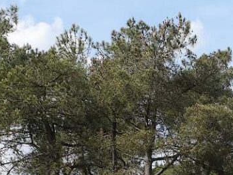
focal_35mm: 146
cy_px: 230
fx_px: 982
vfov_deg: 10.0
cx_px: 189
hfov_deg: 13.5
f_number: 4.5
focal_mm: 25
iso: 200
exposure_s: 1/1000
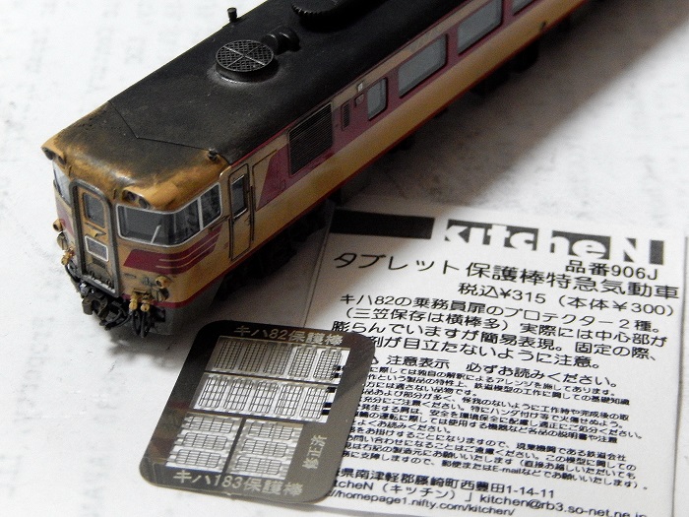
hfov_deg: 20.7
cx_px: 344
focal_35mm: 95
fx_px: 1891
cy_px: 258
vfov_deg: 15.6
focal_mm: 17
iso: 800
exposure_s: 1/15
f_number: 5.2
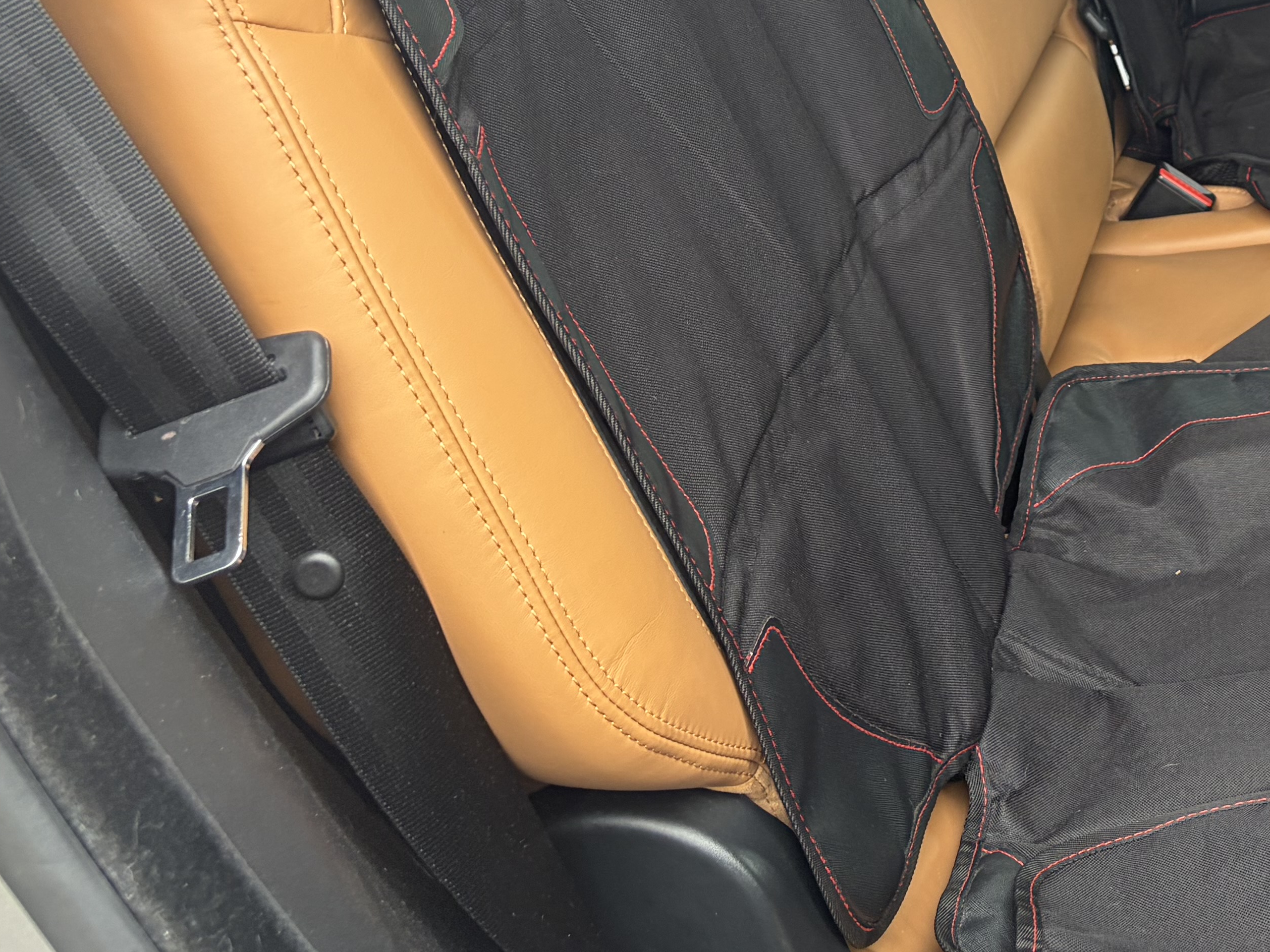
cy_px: -29
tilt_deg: -14.1
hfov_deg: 30.9
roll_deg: -0.3
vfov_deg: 23.6
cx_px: 1200
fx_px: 2165
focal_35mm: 59
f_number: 1.6
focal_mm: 5.96
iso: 100
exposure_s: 1/122
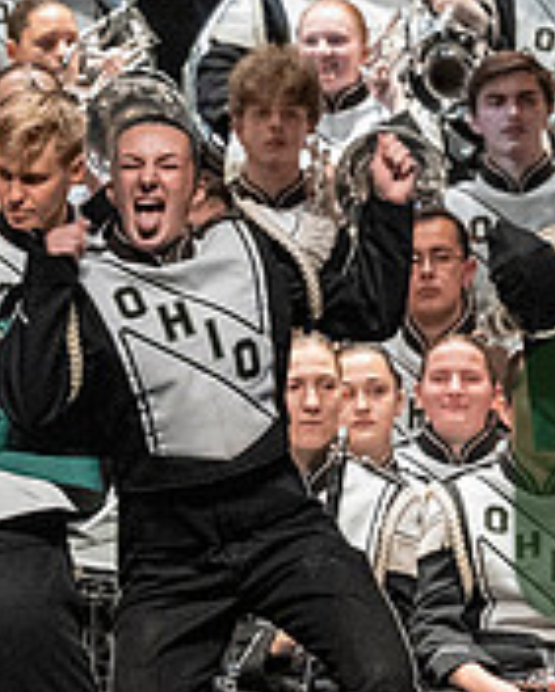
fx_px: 14278
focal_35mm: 696
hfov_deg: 2.2
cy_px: 519
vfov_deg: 2.8
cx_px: 811
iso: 4000
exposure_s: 1/500
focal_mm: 150
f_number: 4
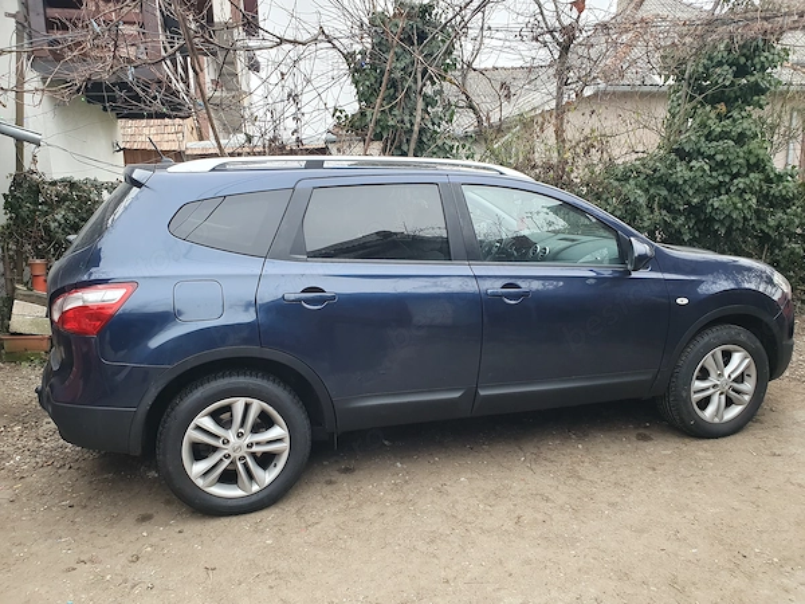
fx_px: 605
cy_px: 302
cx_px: 402
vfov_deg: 53.1
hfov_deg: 67.3
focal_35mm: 26
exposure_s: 1/100
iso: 125
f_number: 2.4
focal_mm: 4.32
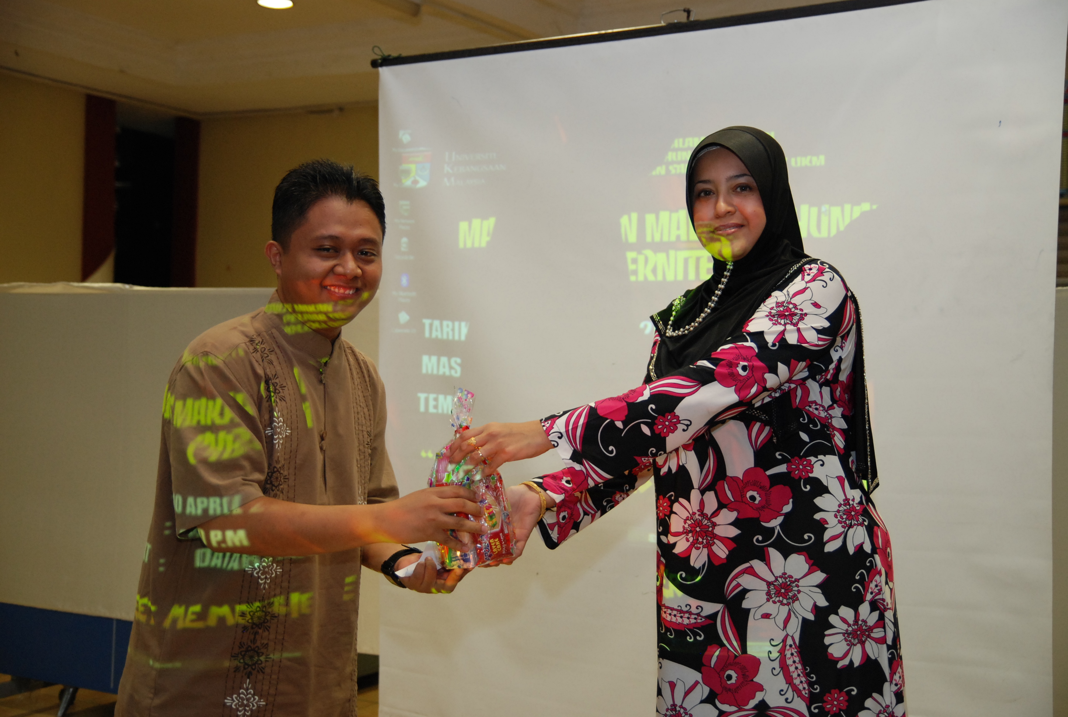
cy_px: 358
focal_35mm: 46
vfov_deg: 29.1
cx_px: 534
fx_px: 1382
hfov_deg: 42.2
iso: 500
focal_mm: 31
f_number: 2.8
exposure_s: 1/60
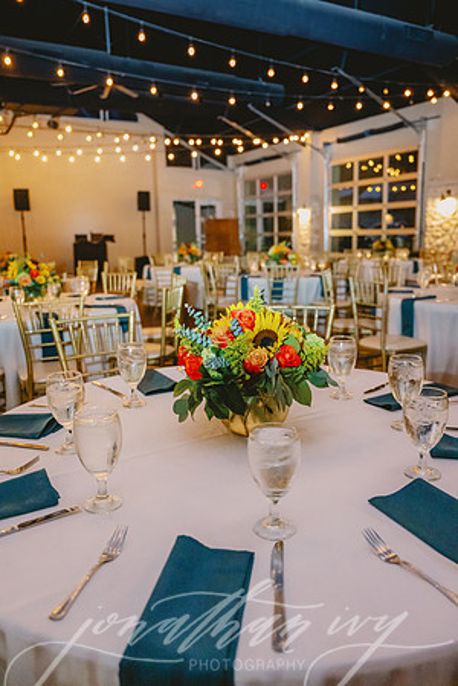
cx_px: 229
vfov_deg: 64.6
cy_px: 343
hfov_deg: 45.7
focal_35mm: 28
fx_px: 544
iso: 8000
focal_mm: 28.5
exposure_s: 1/200
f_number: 2.8
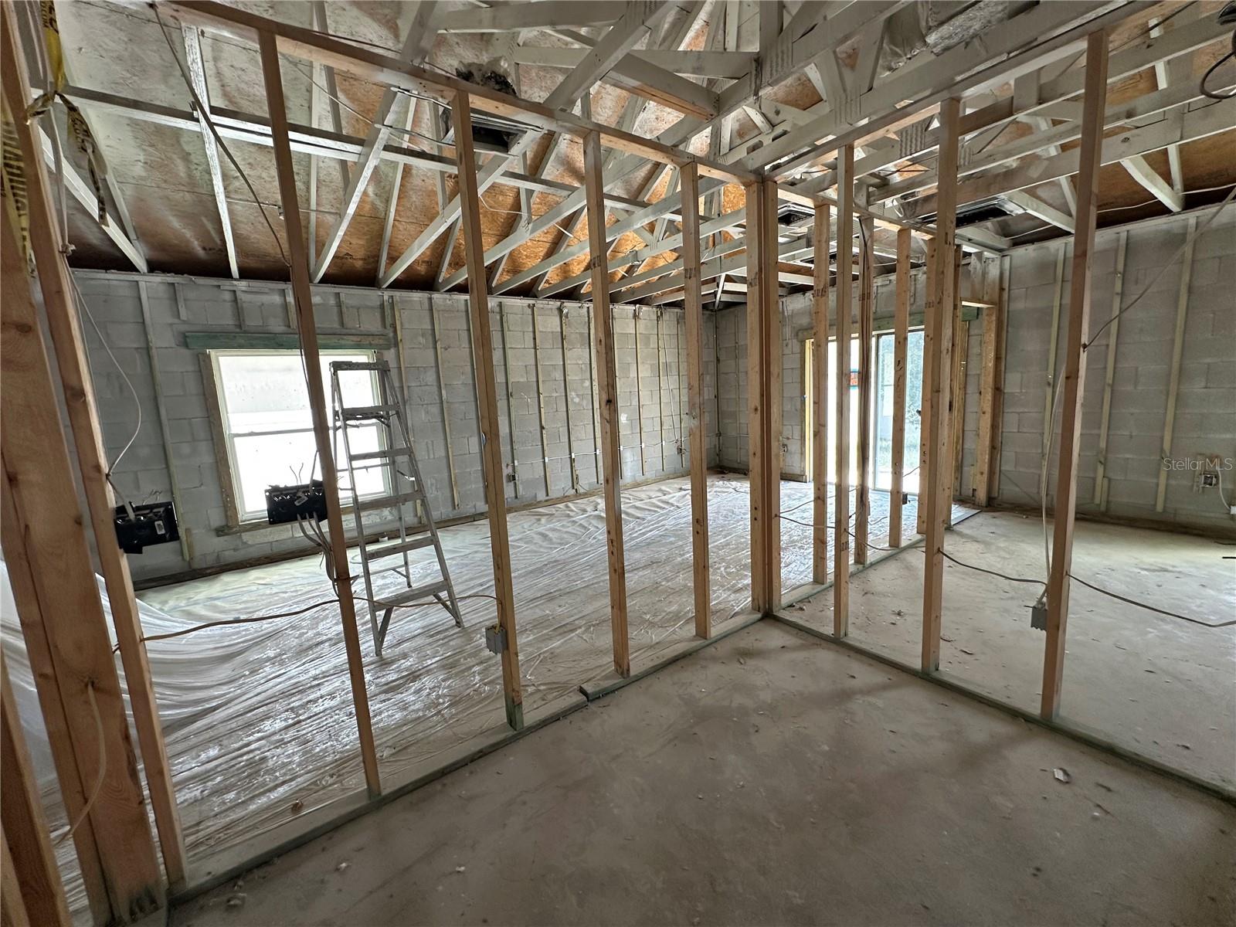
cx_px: 618
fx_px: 500
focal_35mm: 14
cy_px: 464
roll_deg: +2.8
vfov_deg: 85.7
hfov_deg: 102.1
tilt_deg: -7.2
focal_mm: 2.22
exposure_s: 1/99
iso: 160
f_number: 2.2
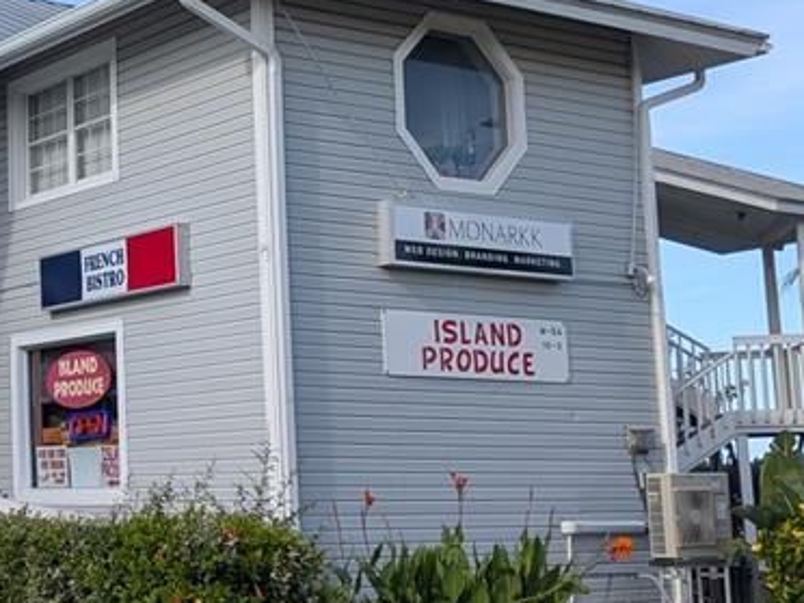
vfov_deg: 22.2
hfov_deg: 27.3
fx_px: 1533
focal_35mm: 66
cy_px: 216
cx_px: -43
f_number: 1.7
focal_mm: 4.53
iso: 30
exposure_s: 1/1221
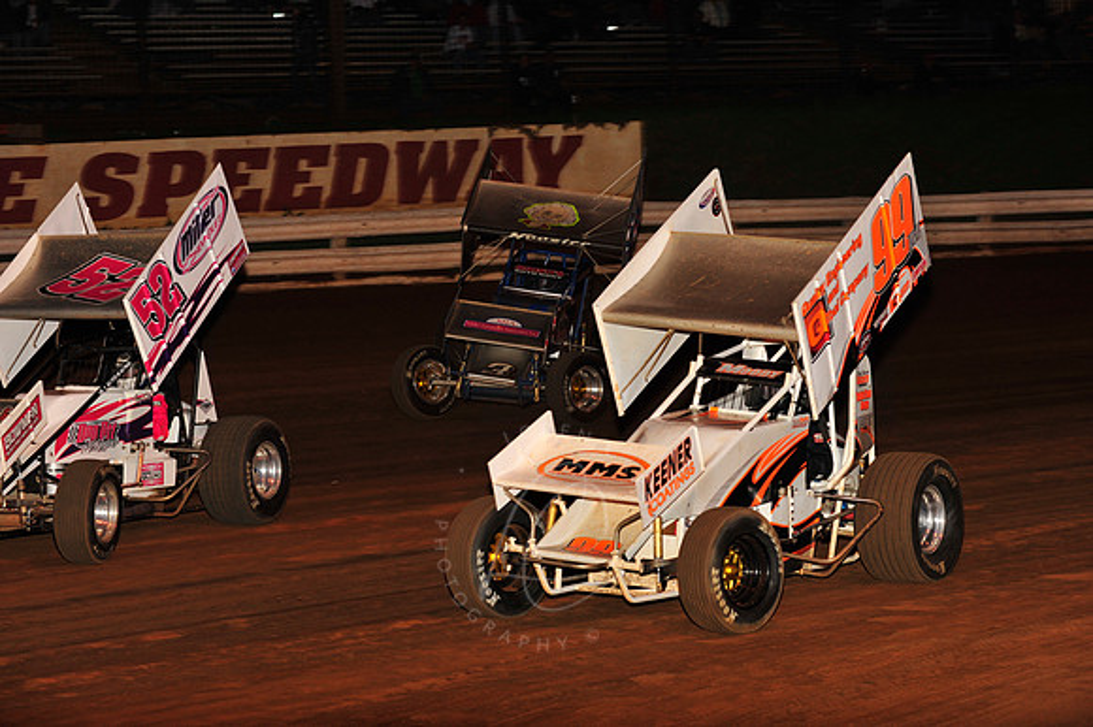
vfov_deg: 13.0
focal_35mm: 105
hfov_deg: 19.5
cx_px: 546
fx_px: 3186
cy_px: 364
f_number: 6.3
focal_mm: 105
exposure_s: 1/320
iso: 800
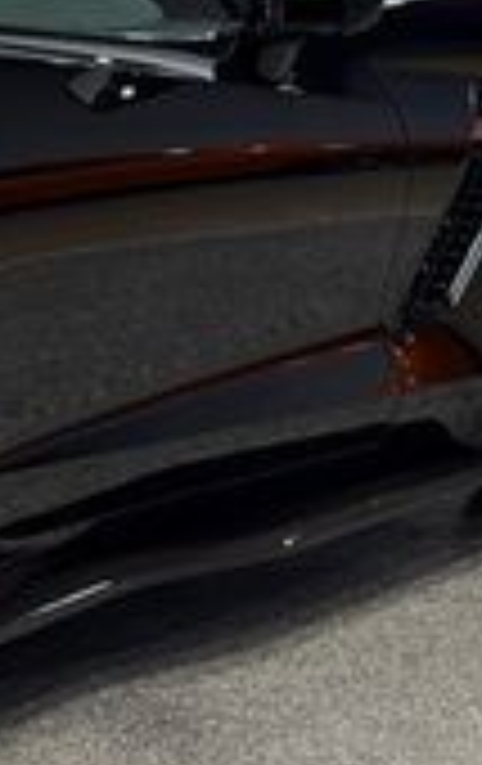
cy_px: 108
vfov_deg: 10.9
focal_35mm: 191
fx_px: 3994
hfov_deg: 6.6
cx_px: -595
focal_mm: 6.76
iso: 64
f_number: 1.78
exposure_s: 1/227
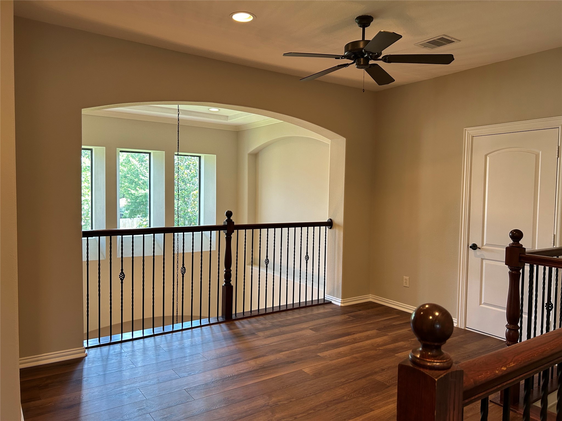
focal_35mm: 26
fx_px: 422
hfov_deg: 67.3
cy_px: 210
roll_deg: -1.6
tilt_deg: -2.6
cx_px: 281
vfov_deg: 53.1
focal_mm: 5.7
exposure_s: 1/120
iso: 125
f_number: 1.5
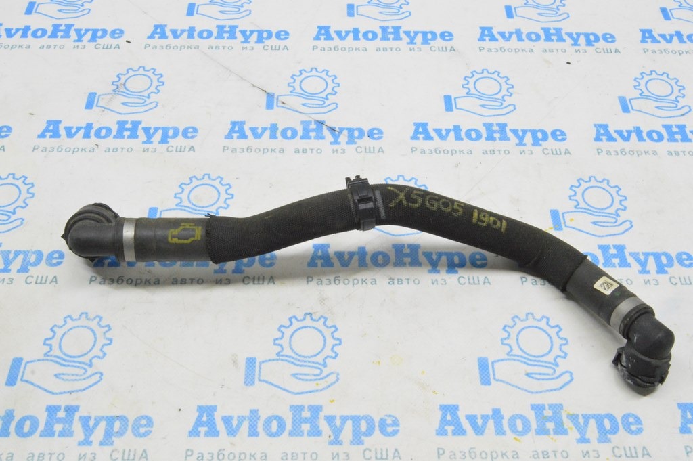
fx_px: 750
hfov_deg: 49.6
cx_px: 346
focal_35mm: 39
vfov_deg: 34.2
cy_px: 230
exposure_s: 1/20
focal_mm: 26
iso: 6400
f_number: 20
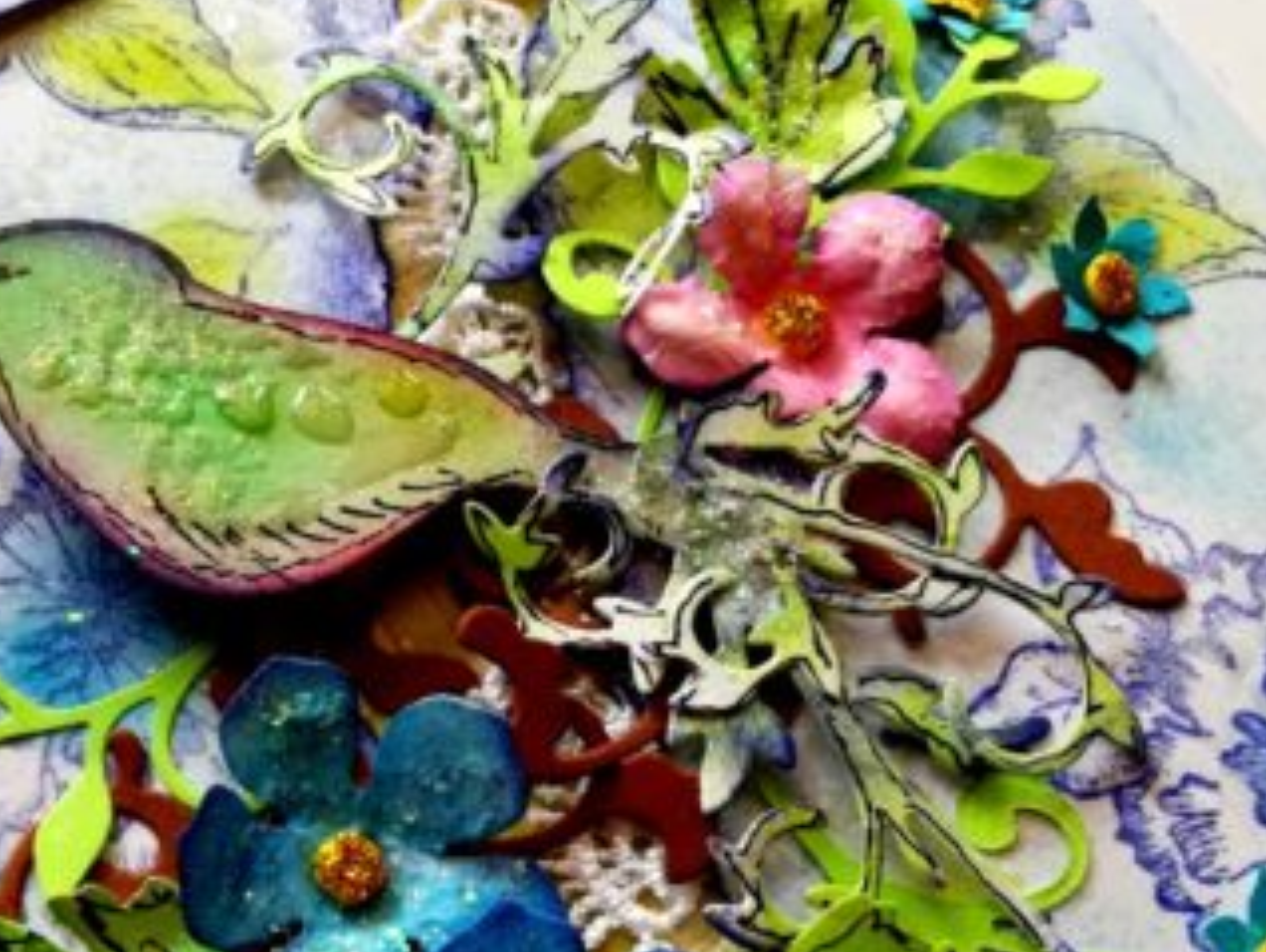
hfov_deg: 38.5
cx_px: 430
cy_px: 677
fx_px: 1793
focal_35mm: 49
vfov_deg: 29.4
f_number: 2.2
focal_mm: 3.83
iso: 80
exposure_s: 1/50
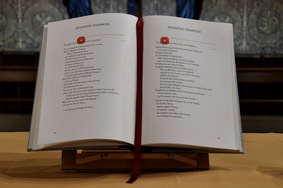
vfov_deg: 23.2
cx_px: 144
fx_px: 460
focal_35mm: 59
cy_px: 85
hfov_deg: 34.2
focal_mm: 35
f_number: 4.2
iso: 2800
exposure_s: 1/80
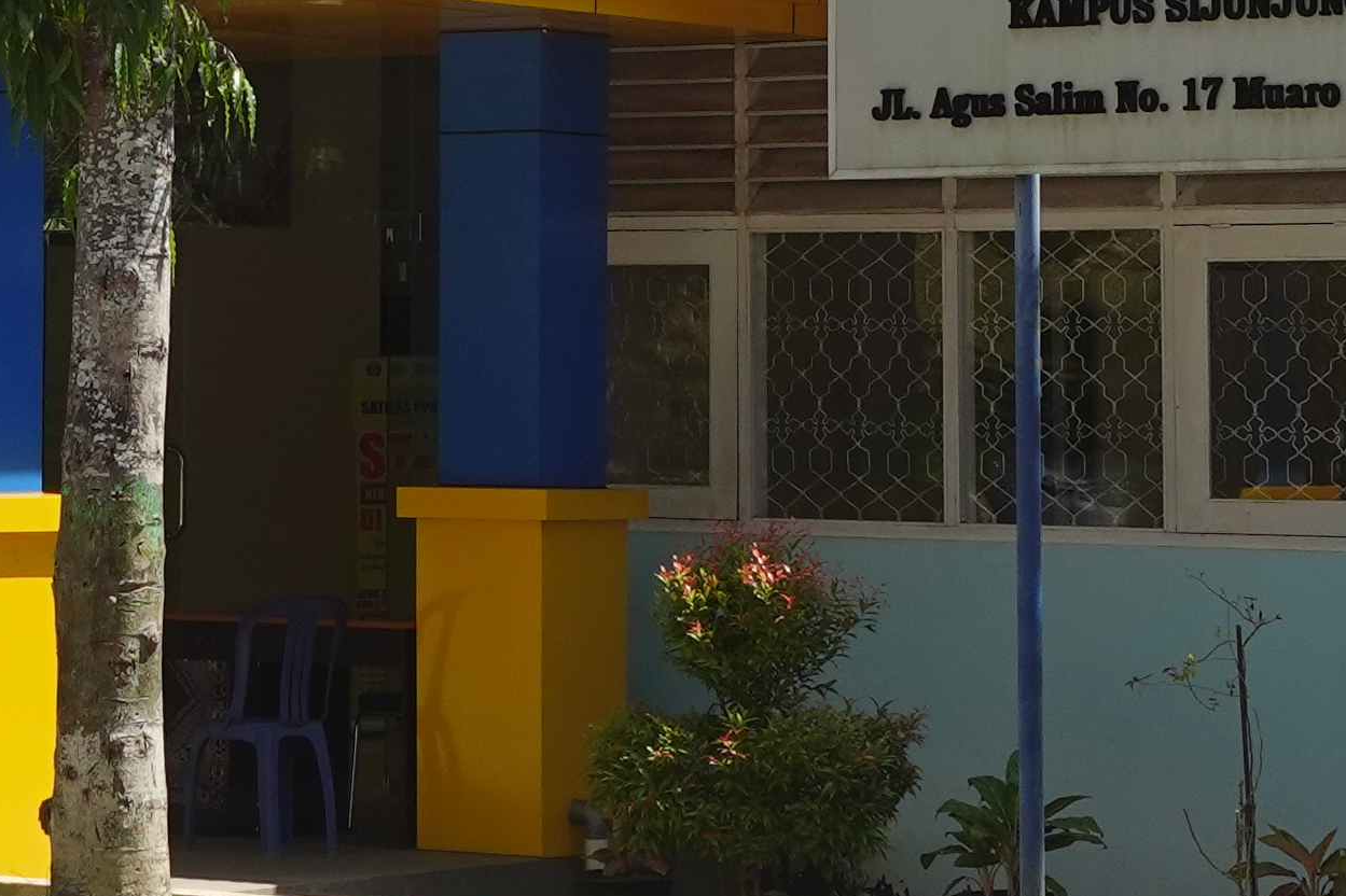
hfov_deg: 13.6
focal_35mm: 149
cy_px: -208
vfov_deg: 9.1
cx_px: 80
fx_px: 5569
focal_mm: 12.93
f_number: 5.6
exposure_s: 1/400
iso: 125
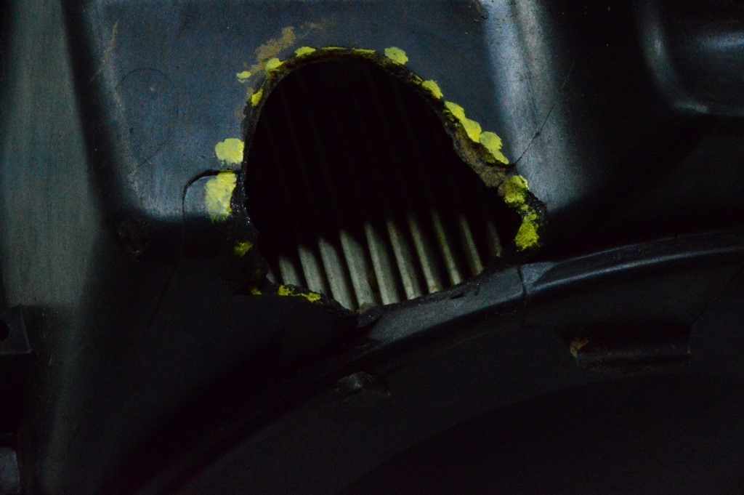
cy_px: 248
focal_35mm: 82
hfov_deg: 24.6
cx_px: 372
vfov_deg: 16.5
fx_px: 1704
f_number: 36
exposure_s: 1/50
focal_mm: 55
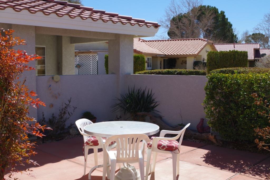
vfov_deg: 34.2
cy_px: 90
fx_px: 293
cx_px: 135
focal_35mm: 39
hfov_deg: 49.5
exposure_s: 1/125
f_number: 11
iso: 200
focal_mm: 26.25
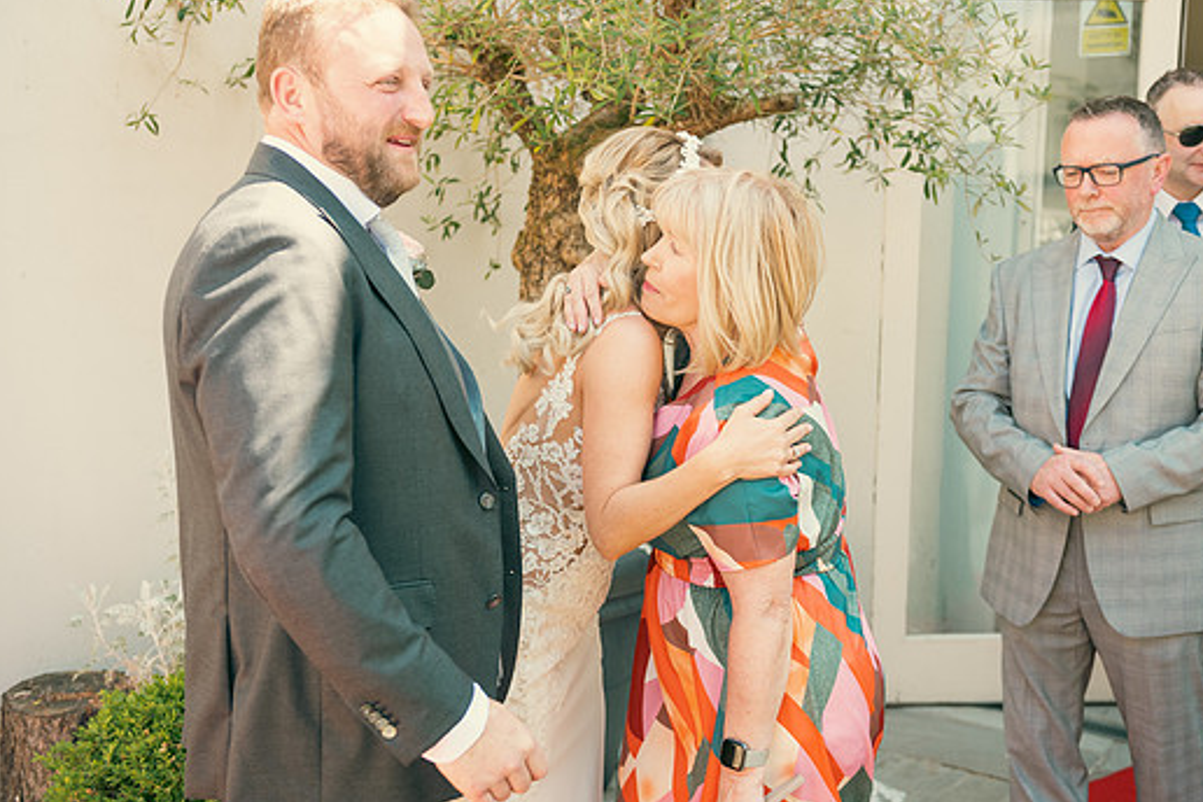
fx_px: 1504
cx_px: 627
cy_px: 379
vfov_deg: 29.9
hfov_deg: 43.6
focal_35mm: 45
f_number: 3.5
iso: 160
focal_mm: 40
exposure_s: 1/250
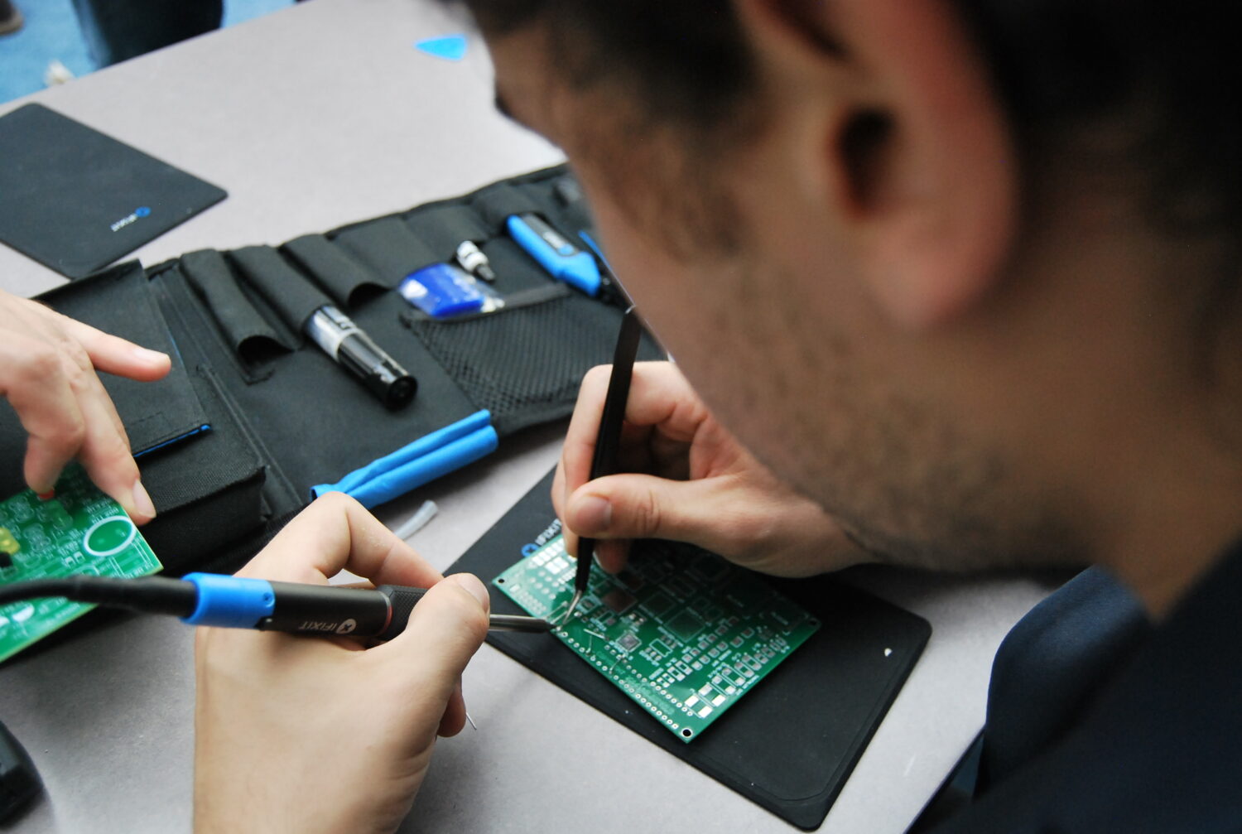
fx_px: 1193
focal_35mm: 34
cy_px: 417
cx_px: 621
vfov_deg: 38.5
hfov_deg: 55.0
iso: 800
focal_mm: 23
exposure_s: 1/320
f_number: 3.8
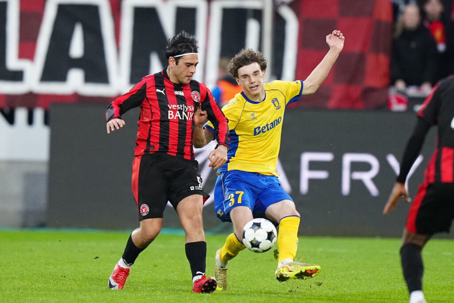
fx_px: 5045
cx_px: 227
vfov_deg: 3.4
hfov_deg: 5.2
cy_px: 152
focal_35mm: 400
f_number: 2.8
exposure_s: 1/2000
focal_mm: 400
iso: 3200
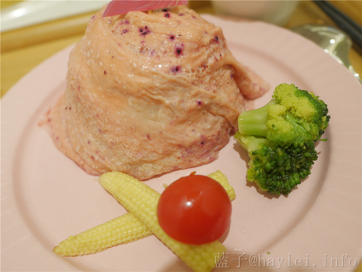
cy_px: 136
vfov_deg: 46.8
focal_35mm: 30
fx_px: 314
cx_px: 181
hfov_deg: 60.0
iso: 200
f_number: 2.8
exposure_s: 1/60
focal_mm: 15
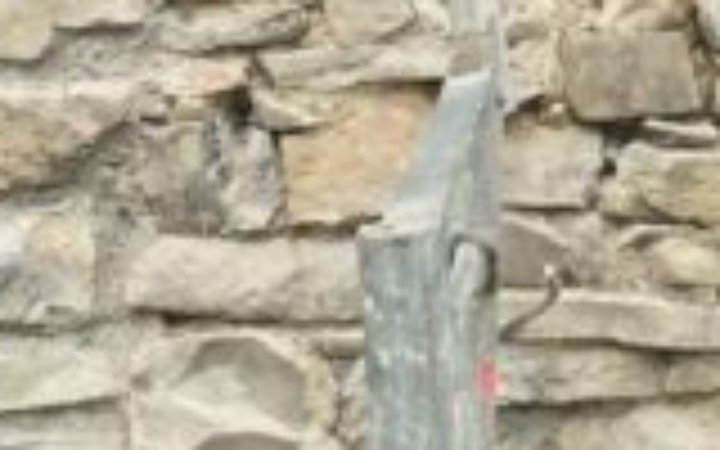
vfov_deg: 8.1
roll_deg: -1.0
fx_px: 2904
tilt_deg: +2.9
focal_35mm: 148
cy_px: -652
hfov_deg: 13.8
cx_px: 796
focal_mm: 4.15
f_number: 2.2
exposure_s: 1/860
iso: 32
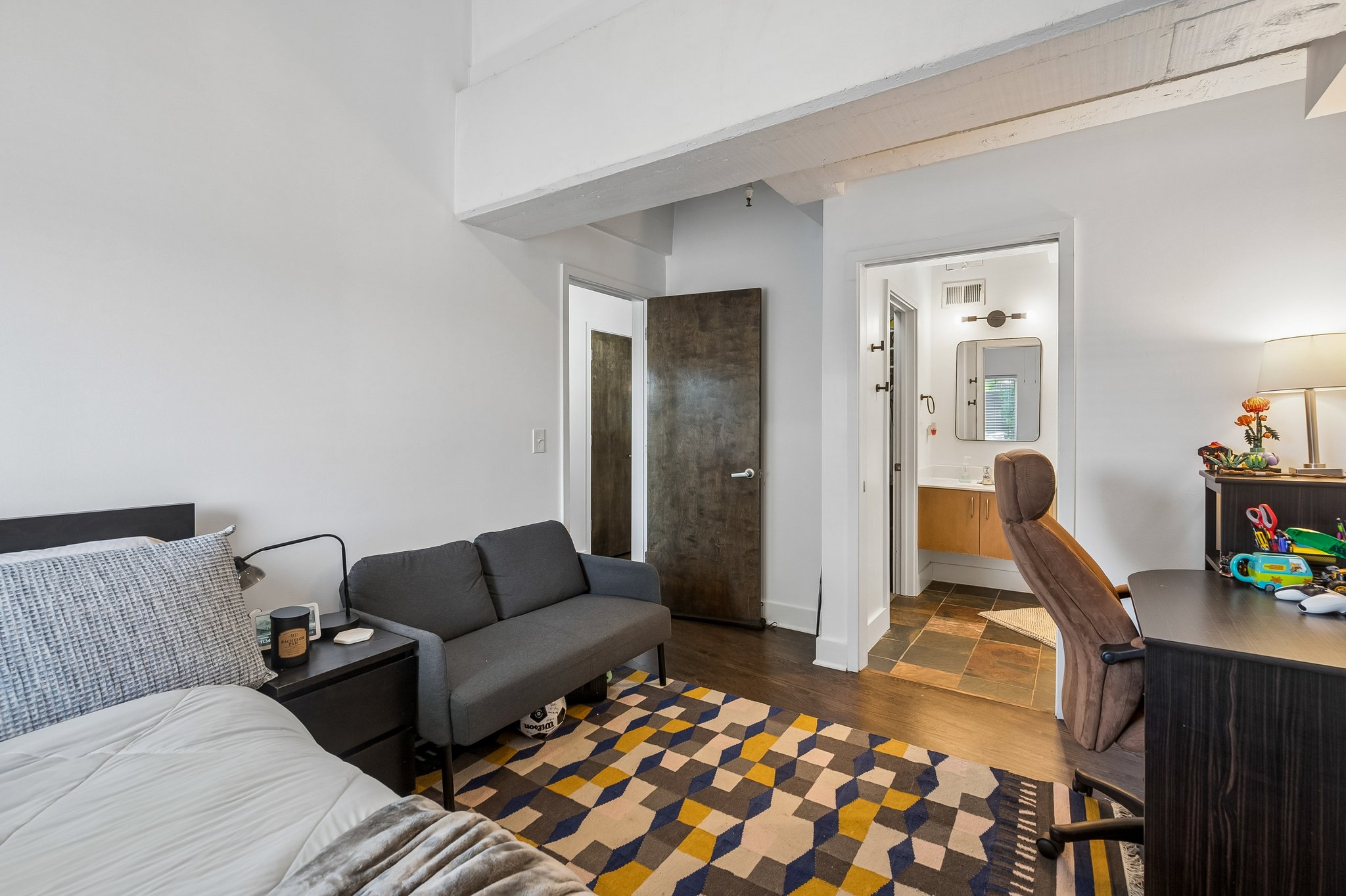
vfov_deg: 75.5
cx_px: 673
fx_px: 579
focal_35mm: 16
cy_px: 448
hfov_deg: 98.6
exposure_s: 1/8
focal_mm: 15.5
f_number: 6.3
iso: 640
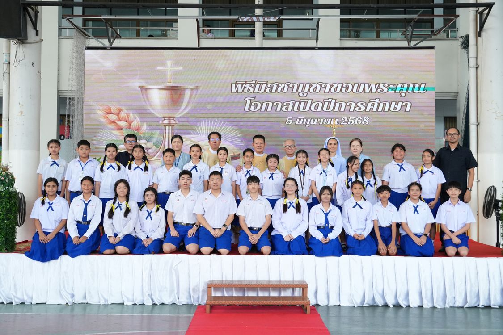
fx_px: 608
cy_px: 168
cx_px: 252
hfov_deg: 45.0
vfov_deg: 30.8
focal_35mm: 44
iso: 2000
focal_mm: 29
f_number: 4.5
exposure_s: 1/500
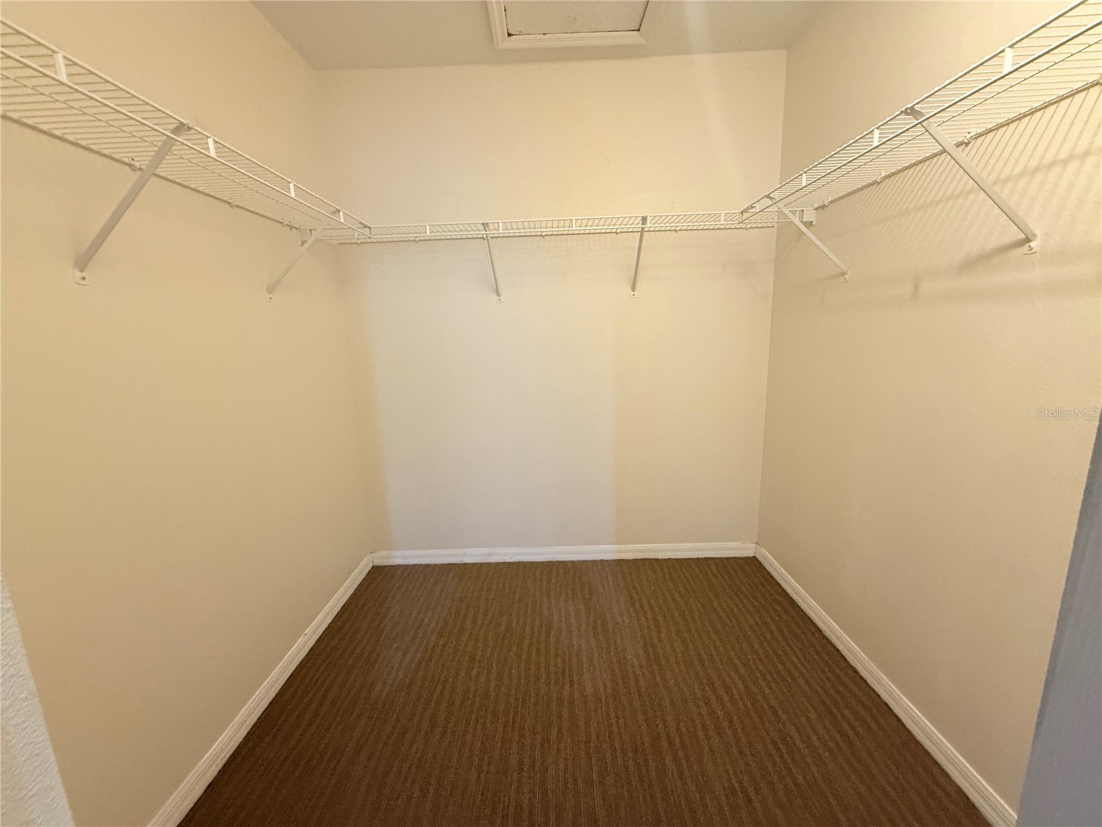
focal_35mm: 14
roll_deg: +2.0
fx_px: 446
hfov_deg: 102.1
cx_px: 551
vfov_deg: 85.7
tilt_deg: -10.0
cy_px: 414
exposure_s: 1/60
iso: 320
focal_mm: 2.22
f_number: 2.2
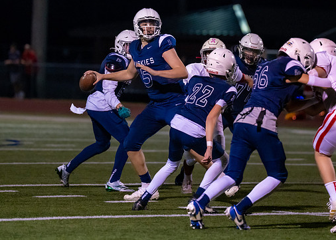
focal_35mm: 337
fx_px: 3215
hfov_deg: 6.0
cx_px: 149
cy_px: 62
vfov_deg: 4.3
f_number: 2.8
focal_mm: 200
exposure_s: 1/1250
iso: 6400
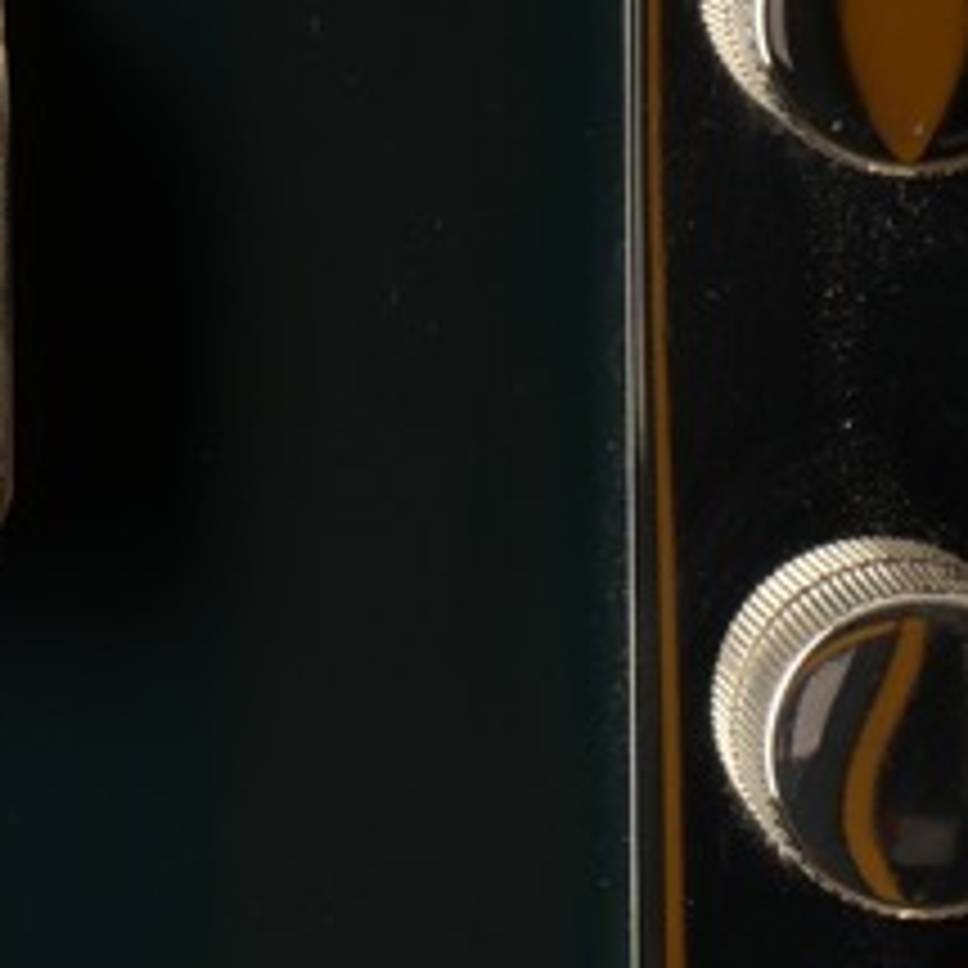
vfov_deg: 2.2
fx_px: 25247
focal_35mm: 798
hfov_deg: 2.2
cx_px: 45
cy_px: 761
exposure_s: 1/200
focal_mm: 81
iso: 200
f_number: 7.1
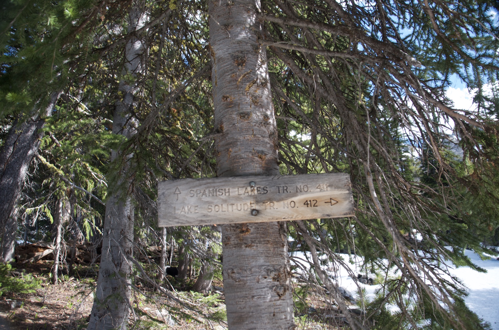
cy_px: 165
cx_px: 250
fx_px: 373
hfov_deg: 67.5
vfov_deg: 47.7
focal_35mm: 27
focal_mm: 18
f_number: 3.5
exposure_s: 1/160
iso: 320
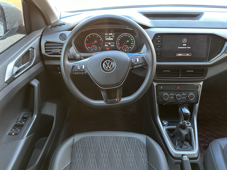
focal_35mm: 25
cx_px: 109
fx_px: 164
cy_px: 85
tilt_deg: -35.9
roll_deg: +1.2
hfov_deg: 69.4
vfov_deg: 54.9
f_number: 1.78
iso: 500
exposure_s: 1/60
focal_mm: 6.86
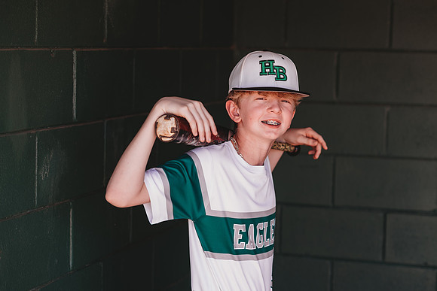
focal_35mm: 85
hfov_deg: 23.9
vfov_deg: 16.1
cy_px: 146
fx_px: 1032
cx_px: 218
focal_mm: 85
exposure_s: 1/160
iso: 100
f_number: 2.8
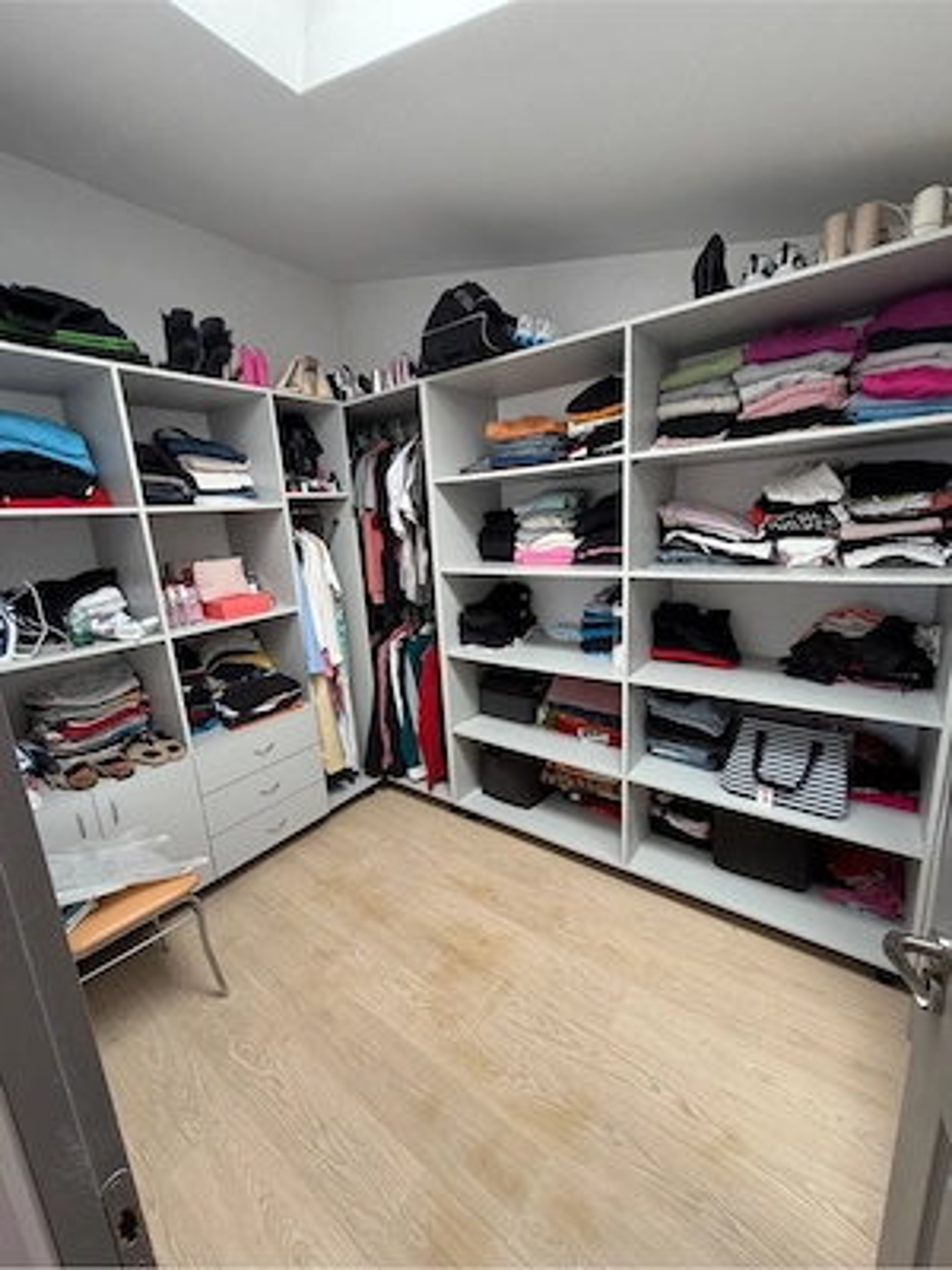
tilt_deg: -12.2
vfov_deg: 102.1
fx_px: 513
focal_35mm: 14
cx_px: 476
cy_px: 635
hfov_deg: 85.7
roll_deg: +3.6
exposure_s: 1/121
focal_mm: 2.22
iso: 160
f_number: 2.2
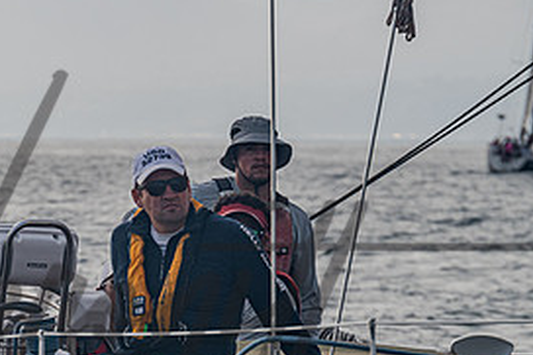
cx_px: 126
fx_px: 5933
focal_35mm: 401
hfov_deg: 5.1
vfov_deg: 3.4
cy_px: 263
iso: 400
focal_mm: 160
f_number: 6.3
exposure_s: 1/800
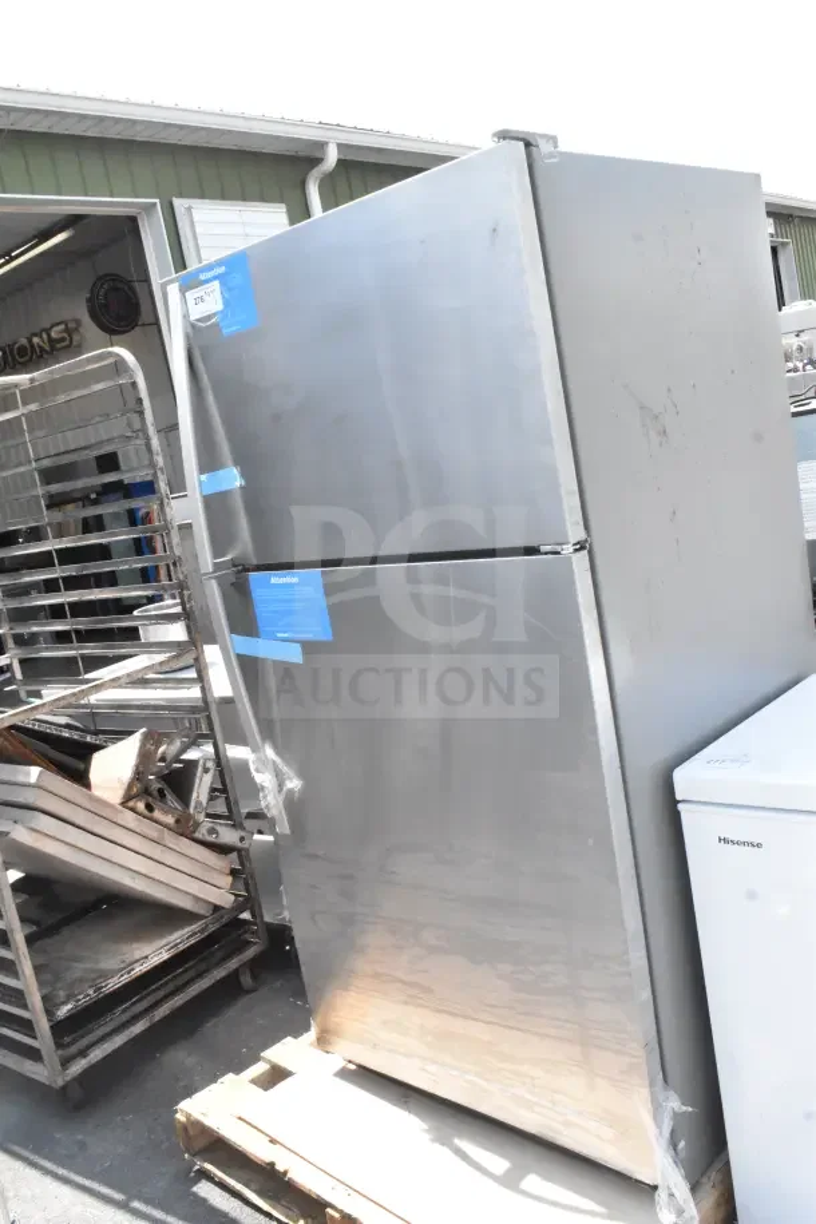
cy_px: 612
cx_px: 408
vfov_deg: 59.5
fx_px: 1071
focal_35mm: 32
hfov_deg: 41.7
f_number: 18
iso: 6400
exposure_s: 1/1250
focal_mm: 21
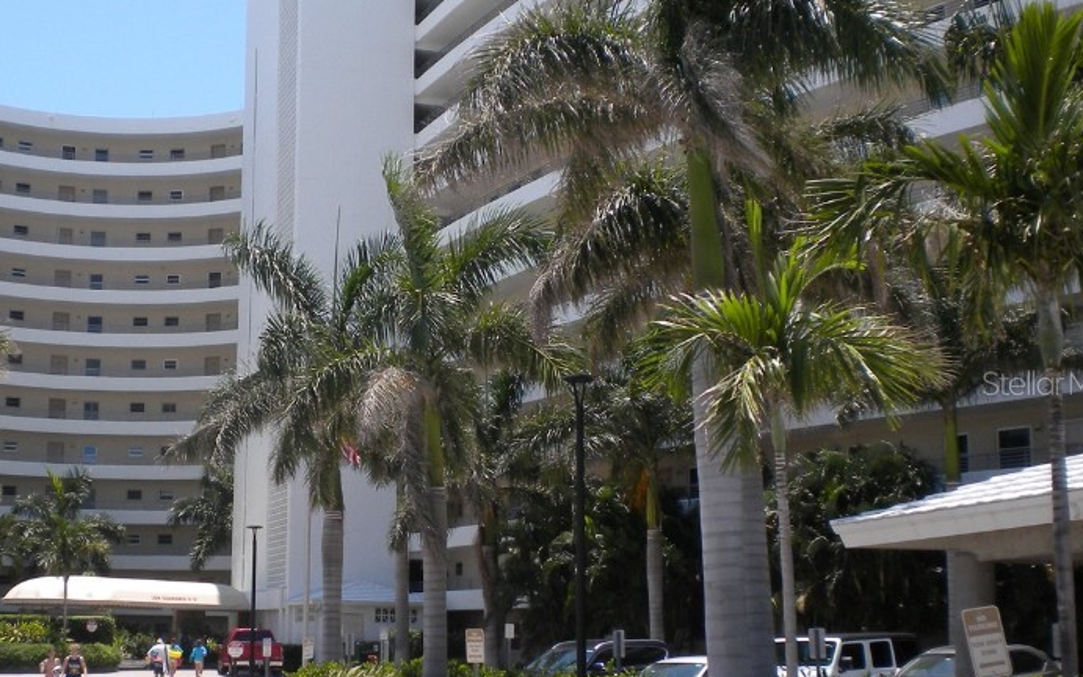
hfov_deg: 36.4
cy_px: 382
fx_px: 1623
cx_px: 328
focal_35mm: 55
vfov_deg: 23.5
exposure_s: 1/610
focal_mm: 6.3
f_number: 4.6
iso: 80
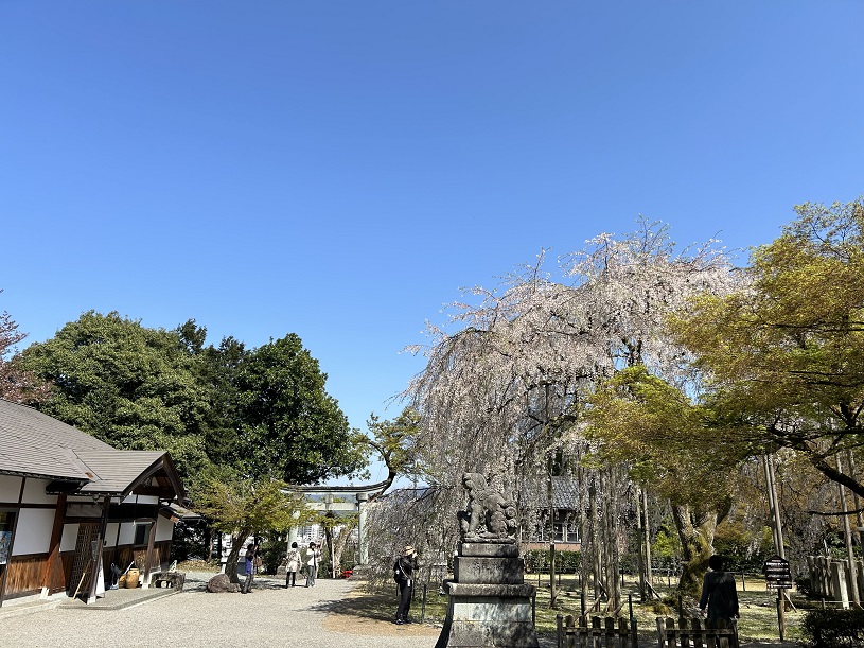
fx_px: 649
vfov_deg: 53.1
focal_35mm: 26
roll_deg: -0.8
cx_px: 432
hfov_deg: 67.3
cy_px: 324
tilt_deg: +14.5
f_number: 1.5
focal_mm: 5.7
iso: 50
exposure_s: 1/3460
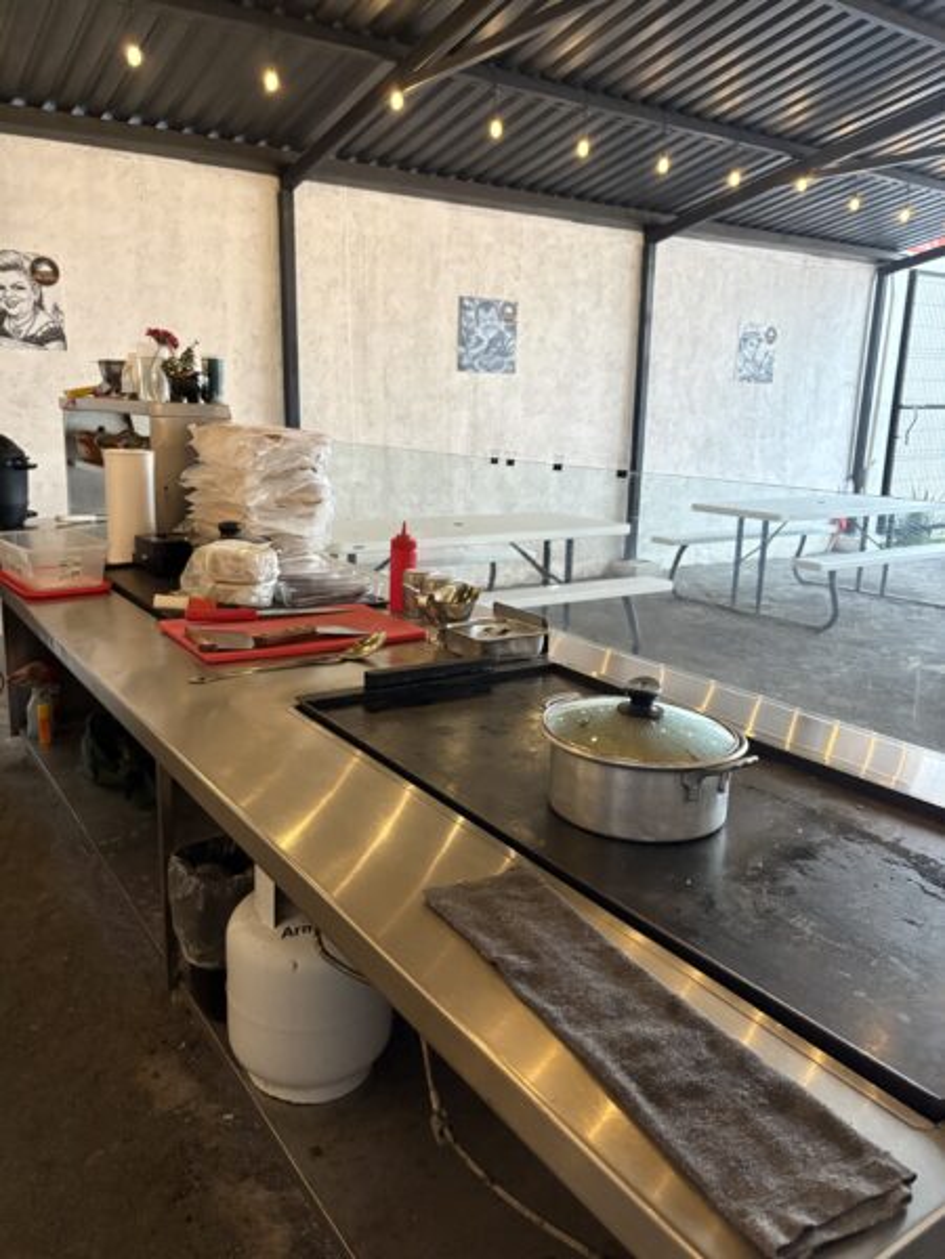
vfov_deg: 67.3
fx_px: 946
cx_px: 472
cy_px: 630
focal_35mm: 26
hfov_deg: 53.1
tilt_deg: -14.0
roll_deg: -1.1
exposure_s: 1/60
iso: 400
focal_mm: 5.96
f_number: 1.6
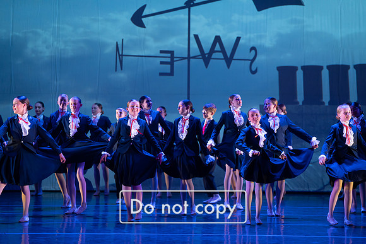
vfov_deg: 13.7
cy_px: 122
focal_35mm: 100
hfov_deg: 20.4
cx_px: 183
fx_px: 1017
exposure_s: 1/320
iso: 3200
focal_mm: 100
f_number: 2.8
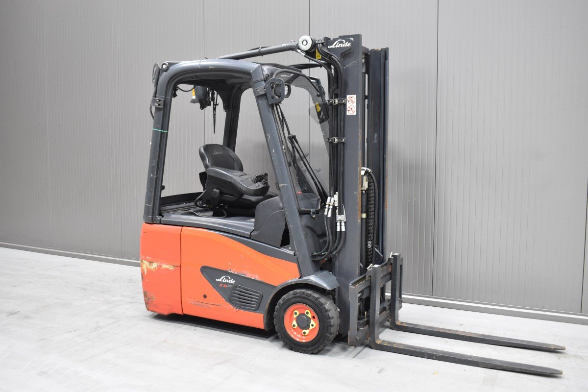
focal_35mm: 34
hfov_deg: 55.1
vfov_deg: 38.4
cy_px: 196
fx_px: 563
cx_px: 294
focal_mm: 23
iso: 1600
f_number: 4.5
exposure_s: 1/30
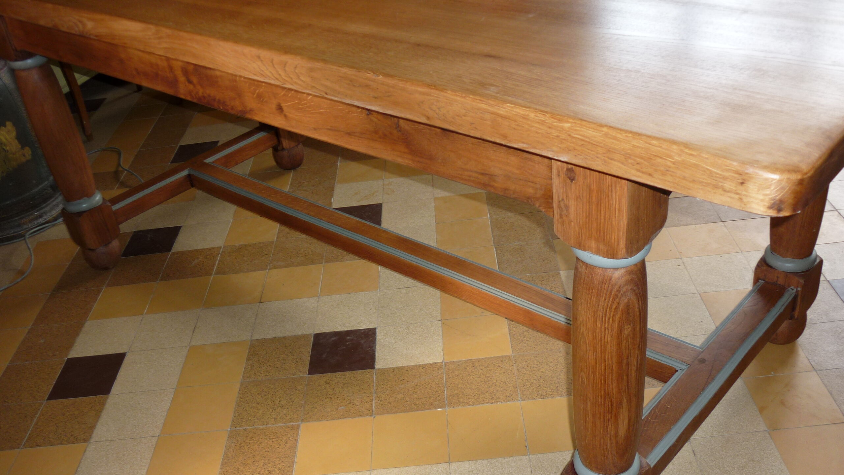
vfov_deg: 32.8
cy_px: 270
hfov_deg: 55.3
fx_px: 806
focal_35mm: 36
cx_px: 422
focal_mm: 5.5
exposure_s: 1/30
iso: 100
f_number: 2.8
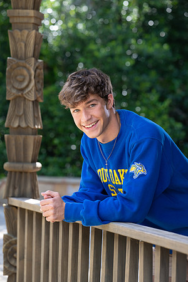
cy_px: 141
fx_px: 901
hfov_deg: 11.9
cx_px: 94
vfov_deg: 17.8
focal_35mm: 115
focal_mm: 115
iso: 160
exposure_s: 1/200
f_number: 4.5
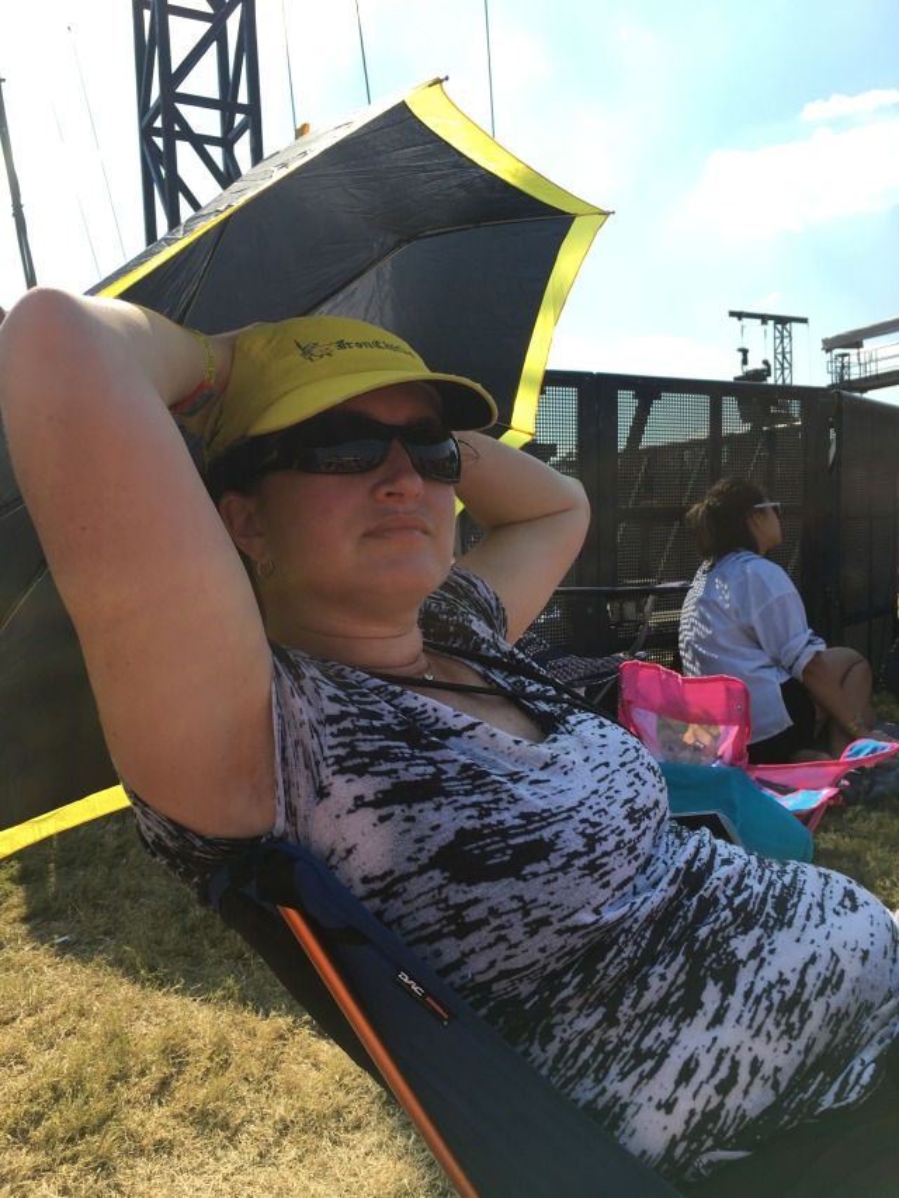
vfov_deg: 61.7
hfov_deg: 48.2
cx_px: 450
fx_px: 1004
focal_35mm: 29
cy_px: 599
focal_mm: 4.15
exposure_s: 1/1131
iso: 25
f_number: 2.2
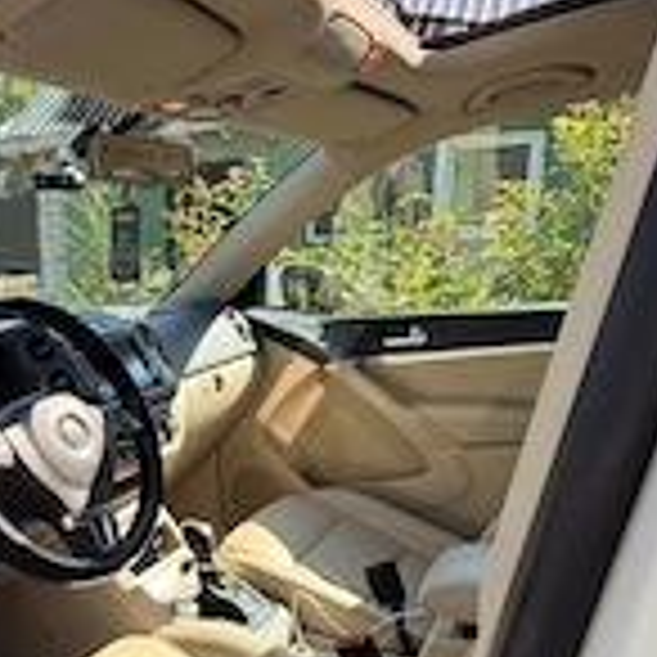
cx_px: 135
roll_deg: +0.4
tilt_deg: -13.2
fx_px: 730
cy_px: 423
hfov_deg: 46.0
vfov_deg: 47.9
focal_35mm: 34
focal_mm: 2.22
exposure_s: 1/336
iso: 50
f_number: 2.2
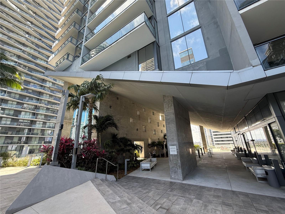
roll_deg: +1.2
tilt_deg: +18.4
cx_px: 142
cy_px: 107
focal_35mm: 14
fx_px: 115
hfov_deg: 102.1
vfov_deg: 85.7
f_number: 2.2
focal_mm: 2.22
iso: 64
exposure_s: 1/244
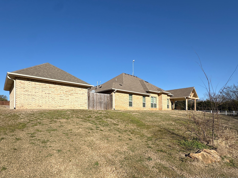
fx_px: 103
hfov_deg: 98.1
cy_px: 88
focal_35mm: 15
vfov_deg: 81.7
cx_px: 115
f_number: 2.2
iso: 50
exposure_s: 1/2770
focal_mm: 2.22
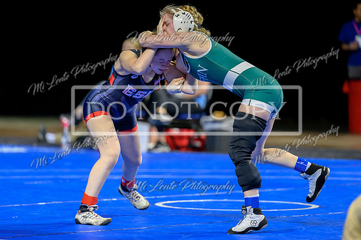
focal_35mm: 222
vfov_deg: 6.2
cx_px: 161
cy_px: 108
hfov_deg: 9.3
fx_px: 2222
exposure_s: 1/800
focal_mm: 200
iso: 3200
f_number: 2.8
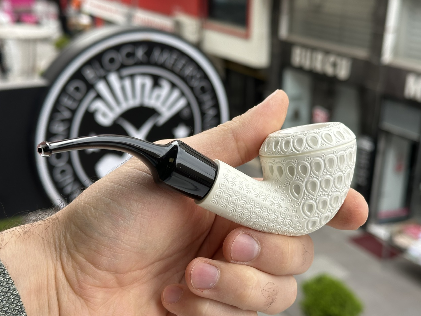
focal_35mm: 49
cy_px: 159
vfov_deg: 29.7
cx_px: 211
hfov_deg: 38.9
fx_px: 596
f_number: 1.78
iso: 64
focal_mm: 6.86
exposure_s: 1/944
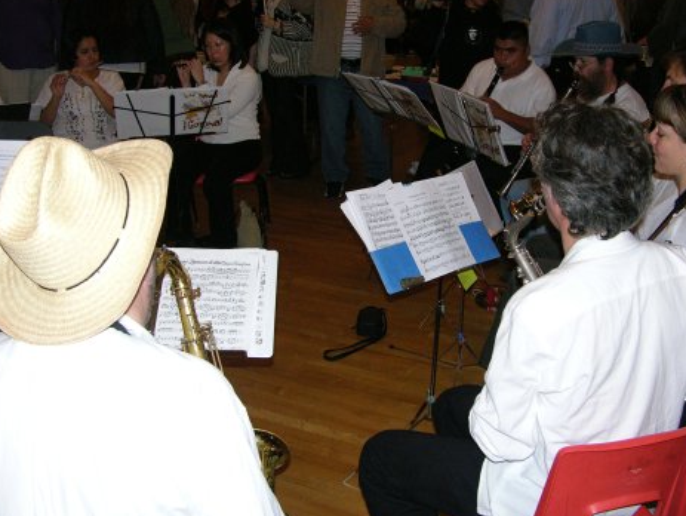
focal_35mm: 42
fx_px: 833
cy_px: 217
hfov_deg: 44.8
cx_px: 354
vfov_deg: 34.3
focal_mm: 8.9
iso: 200
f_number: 2.8
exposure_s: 1/60.1
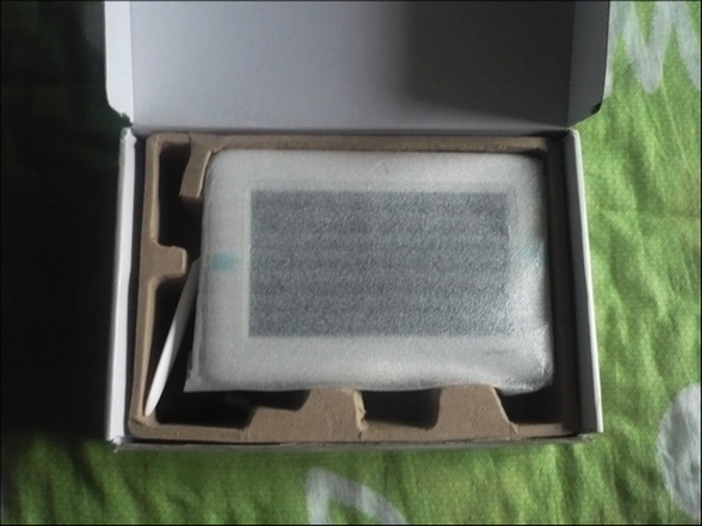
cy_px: 263
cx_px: 351
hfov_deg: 52.6
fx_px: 710
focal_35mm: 35
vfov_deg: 40.7
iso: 400
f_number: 2.8
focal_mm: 5.8
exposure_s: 1/30
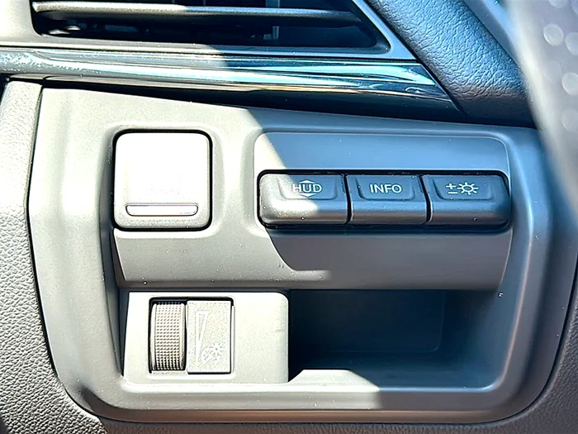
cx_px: 289
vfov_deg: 29.7
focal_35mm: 49
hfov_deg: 38.9
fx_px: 818
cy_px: 217
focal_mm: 6.86
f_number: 1.78
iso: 64
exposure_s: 1/209
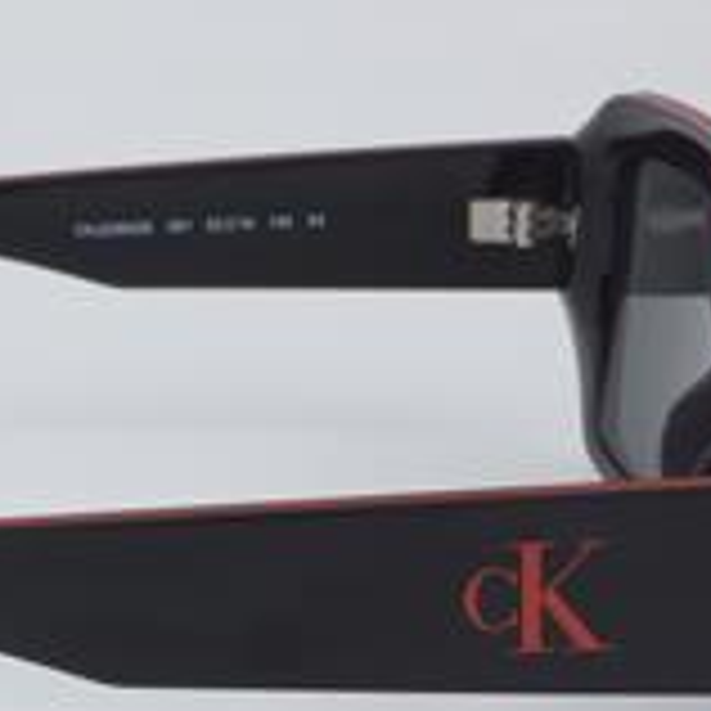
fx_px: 3741
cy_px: 513
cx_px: 14
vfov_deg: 10.8
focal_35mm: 161
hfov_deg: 10.8
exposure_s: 1/4
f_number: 32
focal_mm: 50
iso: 100
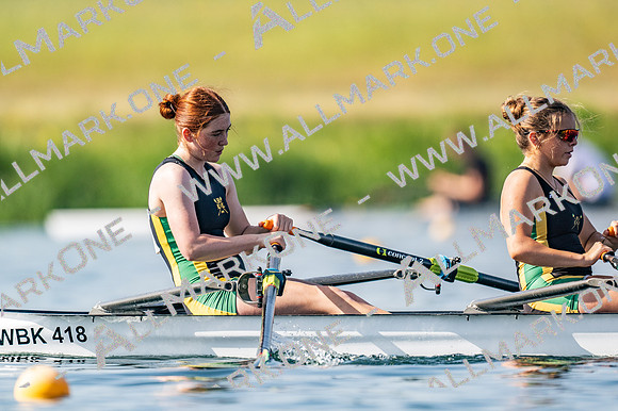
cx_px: 309
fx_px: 15441
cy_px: 206
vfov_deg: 1.5
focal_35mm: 900
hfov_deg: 2.3
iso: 180
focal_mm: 600
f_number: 4
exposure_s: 1/2500
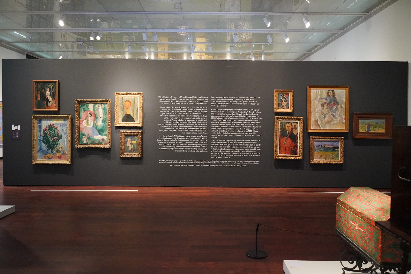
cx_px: 206
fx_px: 331
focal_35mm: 29
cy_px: 137
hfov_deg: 63.7
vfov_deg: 45.0
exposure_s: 1/100
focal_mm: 29
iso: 10000
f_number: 4.5
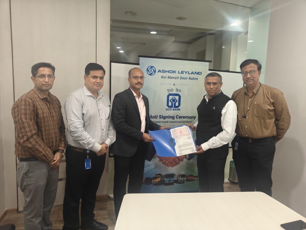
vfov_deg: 56.8
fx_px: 212
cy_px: 115
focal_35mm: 24
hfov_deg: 71.6
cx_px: 153
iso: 80
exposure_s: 1/50
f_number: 1.8
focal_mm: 5.59
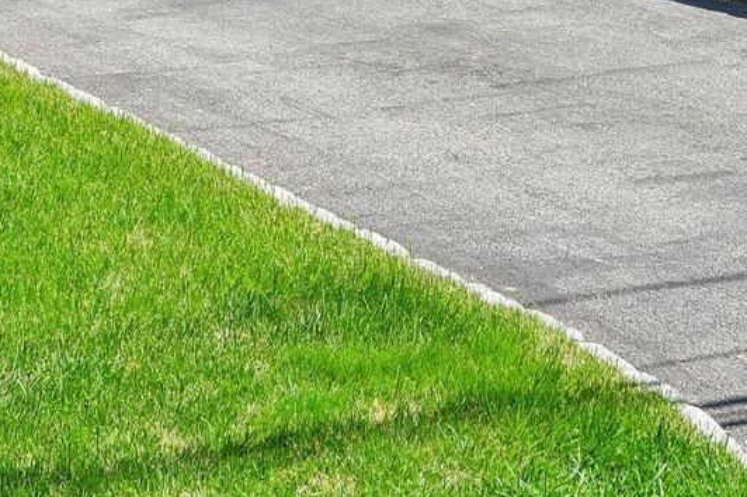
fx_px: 2716
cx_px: 421
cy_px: -347
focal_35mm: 131
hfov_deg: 15.7
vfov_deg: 10.0
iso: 100
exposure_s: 1/125
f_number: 8
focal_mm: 34
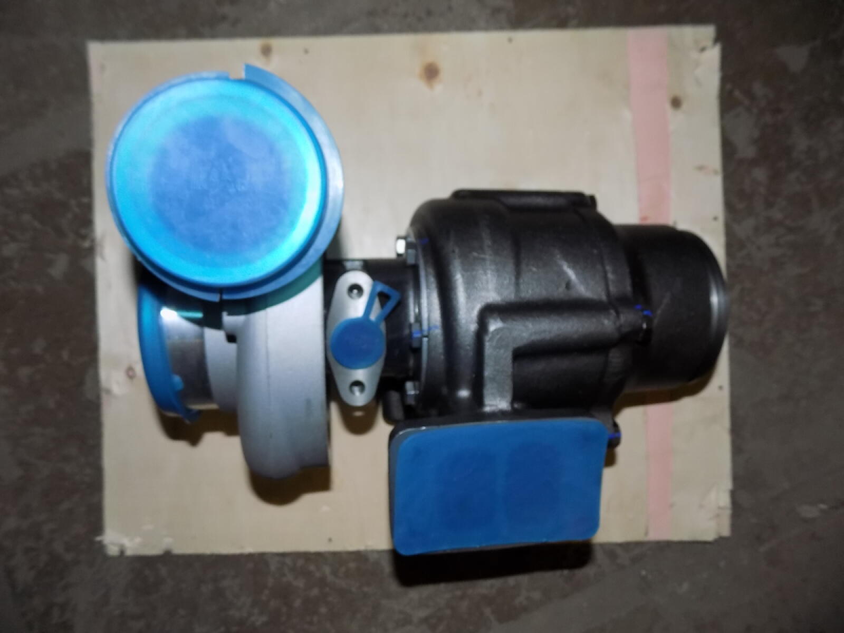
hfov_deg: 73.9
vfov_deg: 58.9
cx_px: 422
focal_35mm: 23
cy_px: 316
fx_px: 561
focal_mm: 4
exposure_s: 1/30
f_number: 3.1
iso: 200
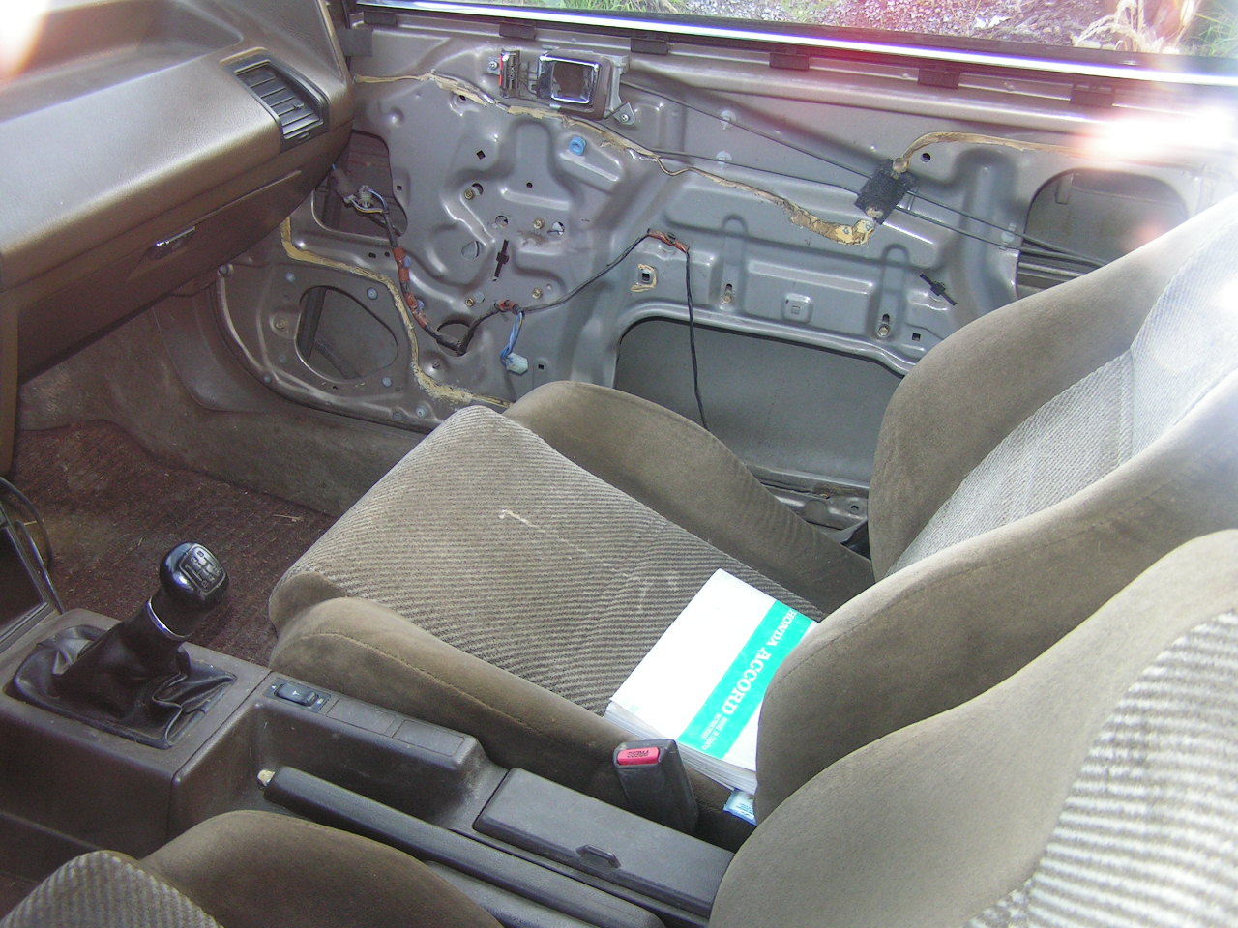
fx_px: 1359
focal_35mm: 38
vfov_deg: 37.7
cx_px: 619
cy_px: 464
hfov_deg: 49.0
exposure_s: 1/50
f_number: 2.8
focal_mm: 6.3
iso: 80
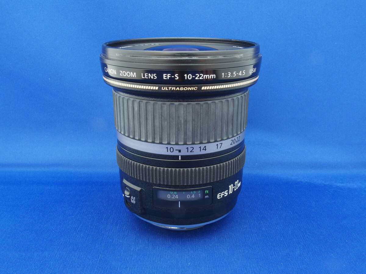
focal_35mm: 35
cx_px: 183
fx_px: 370
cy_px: 137
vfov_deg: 40.7
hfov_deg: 52.6
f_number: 8
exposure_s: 2.5
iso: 100
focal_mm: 7.4
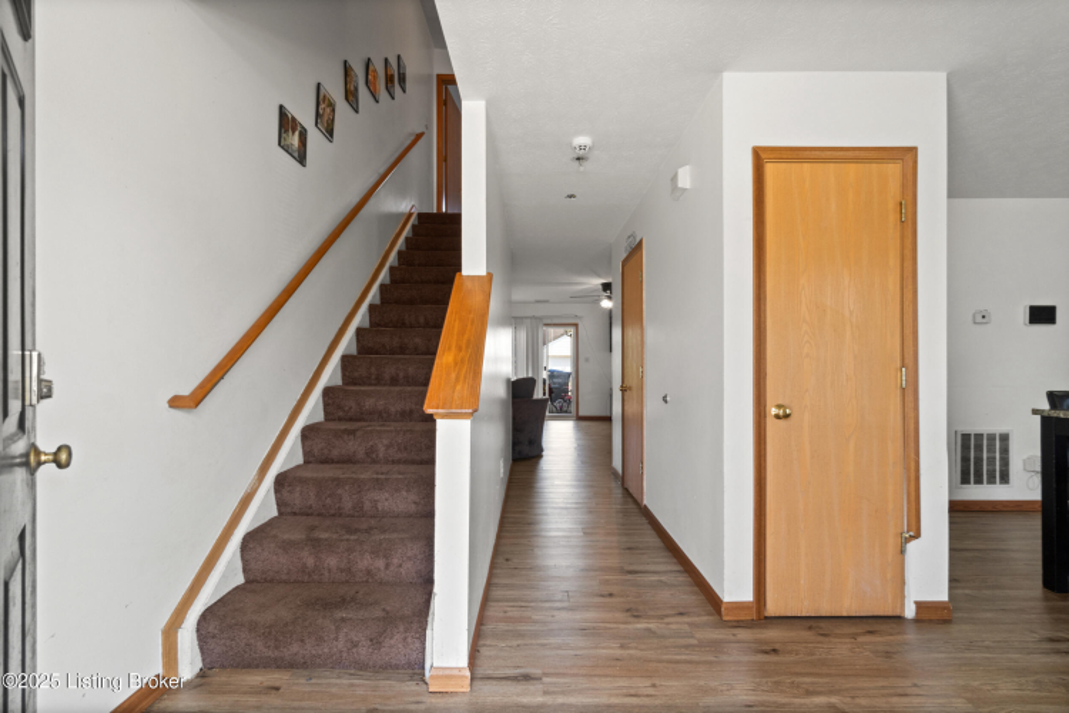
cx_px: 534
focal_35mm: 15
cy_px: 356
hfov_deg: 100.4
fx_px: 445
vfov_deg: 77.3
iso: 400
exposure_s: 1/6
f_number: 10
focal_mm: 10
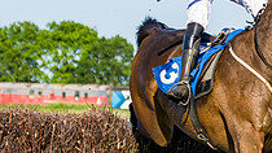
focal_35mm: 438
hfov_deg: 4.9
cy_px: 198
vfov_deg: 2.8
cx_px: 275
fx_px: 3158
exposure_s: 1/2000
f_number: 4
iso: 200
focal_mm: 82
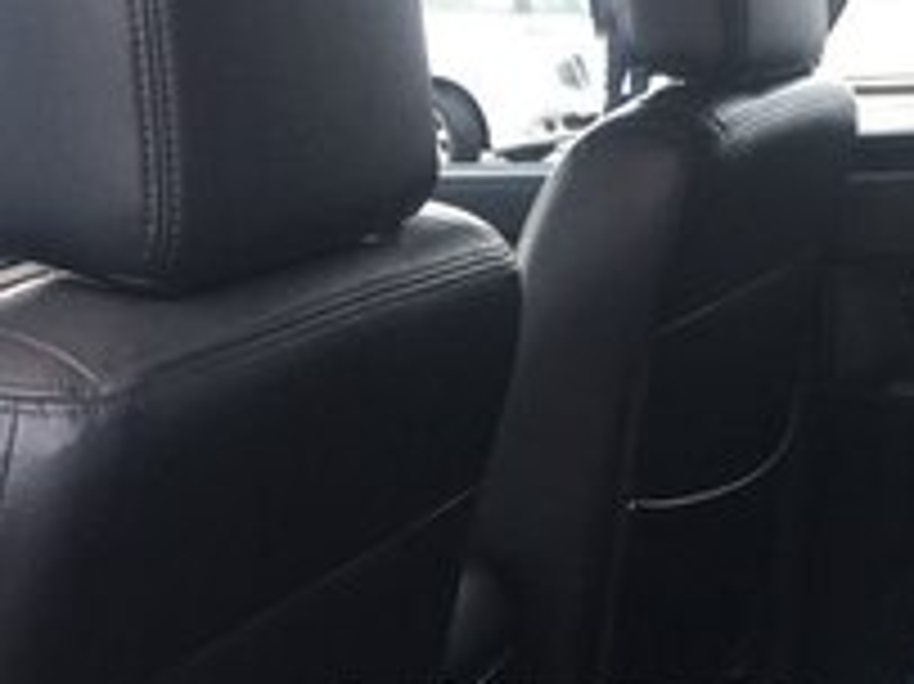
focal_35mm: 71
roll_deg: +2.8
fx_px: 1874
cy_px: 738
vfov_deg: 19.9
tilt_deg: -24.0
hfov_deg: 27.0
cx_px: 693
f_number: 2.2
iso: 160
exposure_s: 1/33
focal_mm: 4.15
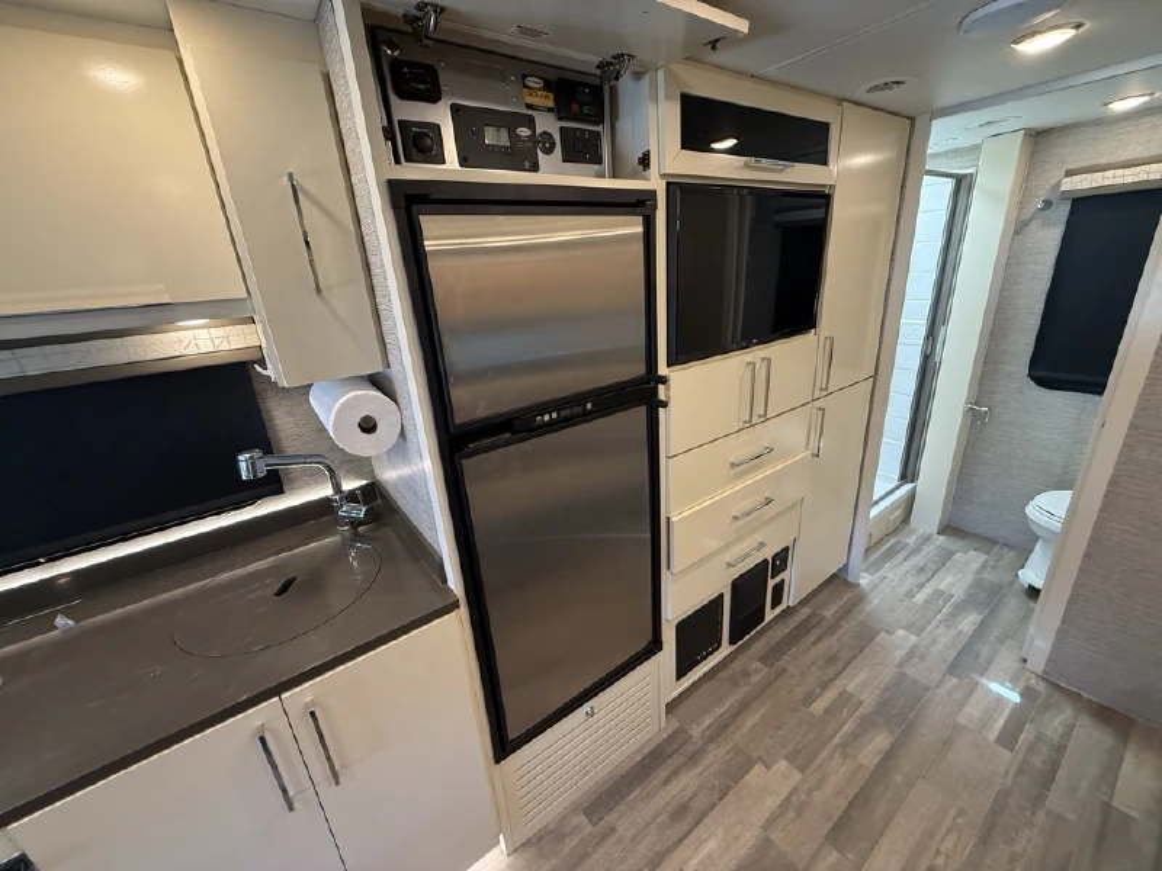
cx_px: 581
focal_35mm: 14
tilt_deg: -18.1
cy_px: 436
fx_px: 470
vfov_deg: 85.7
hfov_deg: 102.1
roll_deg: +4.3
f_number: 2.2
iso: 320
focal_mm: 2.22
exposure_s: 1/81
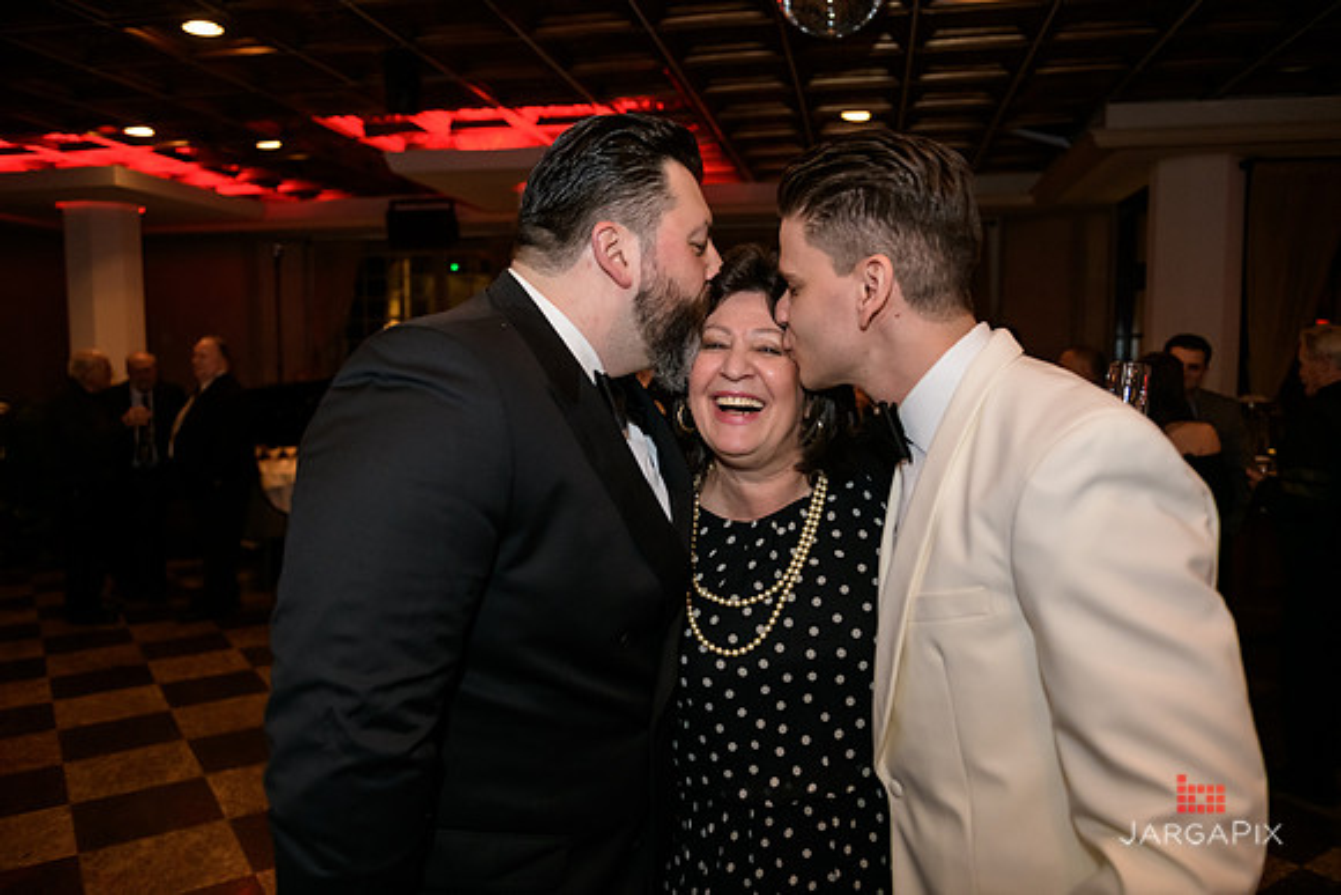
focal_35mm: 28
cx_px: 670
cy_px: 448
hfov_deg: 65.5
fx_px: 1043
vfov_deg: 46.4
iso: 1600
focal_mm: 28
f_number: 3.2
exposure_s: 1/125
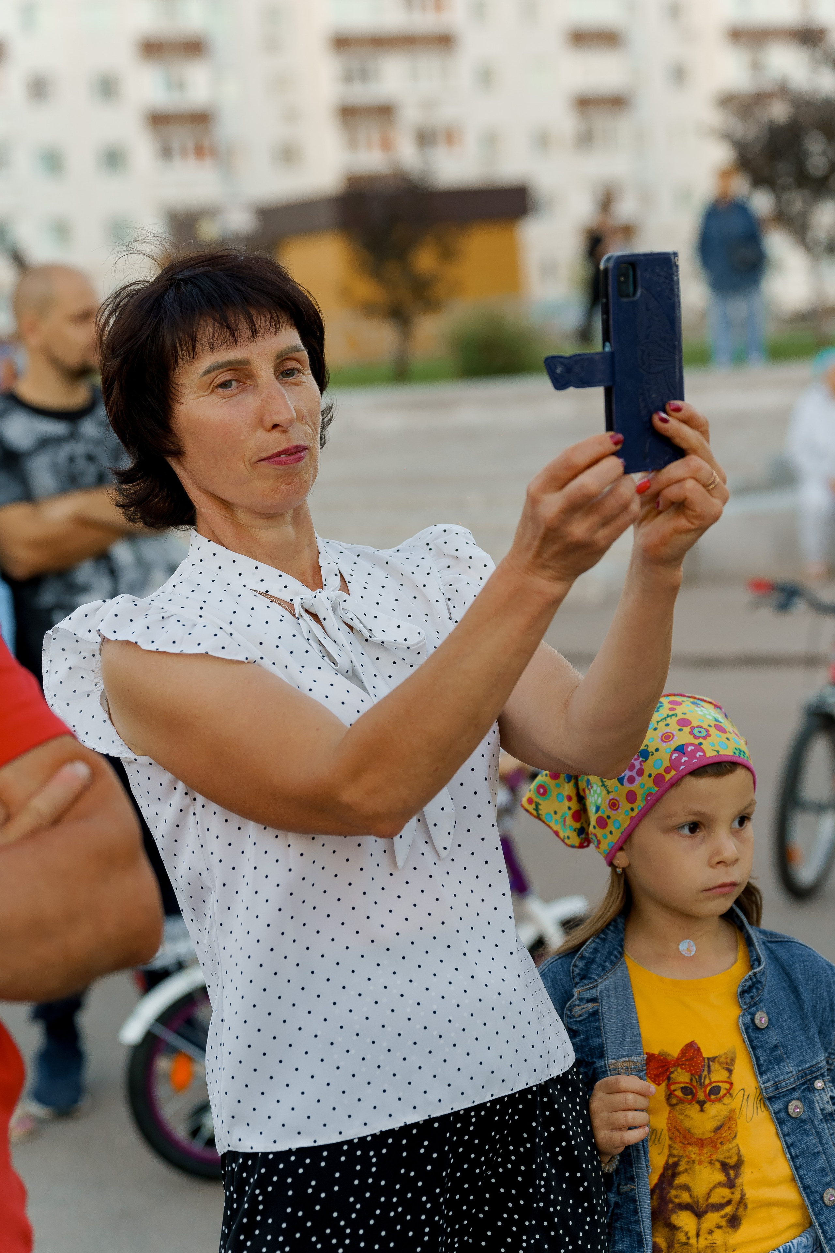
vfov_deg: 26.7
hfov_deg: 17.9
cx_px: 418
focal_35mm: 76
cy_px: 626
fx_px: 2644
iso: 640
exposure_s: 1/160
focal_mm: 76
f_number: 3.5
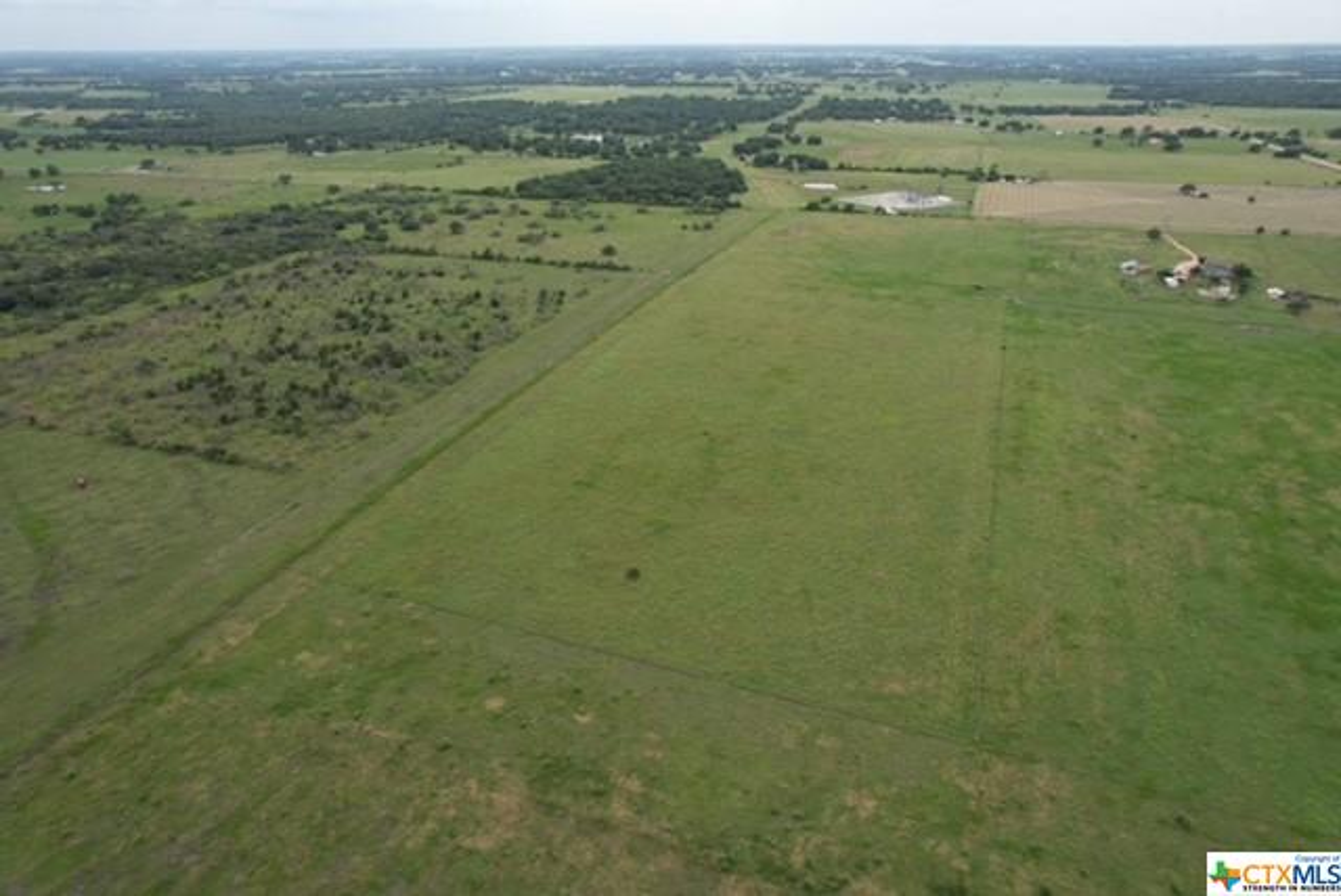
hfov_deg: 78.5
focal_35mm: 22
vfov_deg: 57.3
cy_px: 448
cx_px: 670
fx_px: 820
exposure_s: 1/1250
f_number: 2.8
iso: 100
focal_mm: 8.38
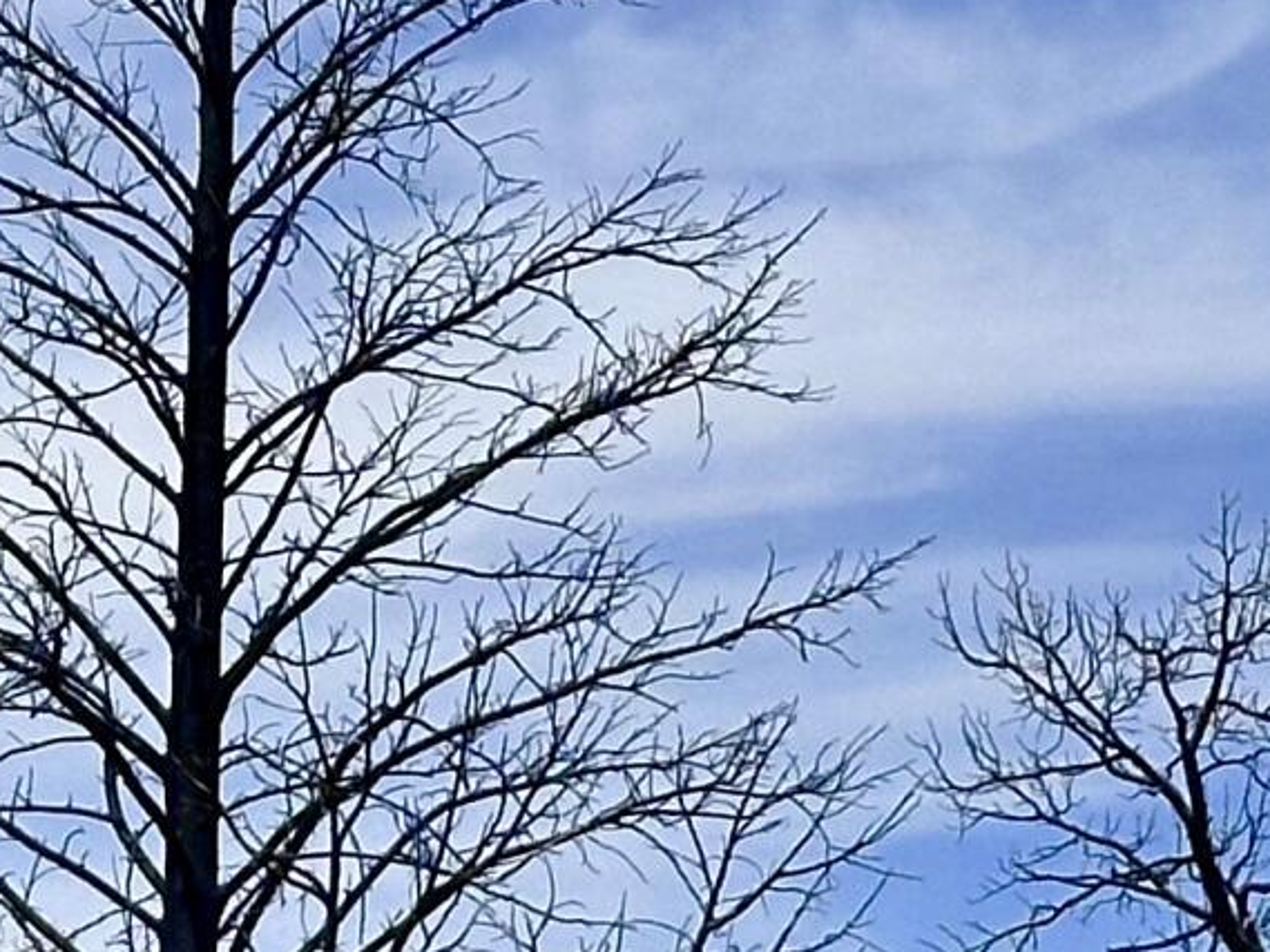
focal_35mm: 253
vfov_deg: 5.8
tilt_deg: +13.1
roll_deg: -1.4
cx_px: 359
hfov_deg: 7.8
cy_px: -227
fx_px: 9284
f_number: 1.78
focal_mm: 6.86
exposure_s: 1/7092
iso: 64
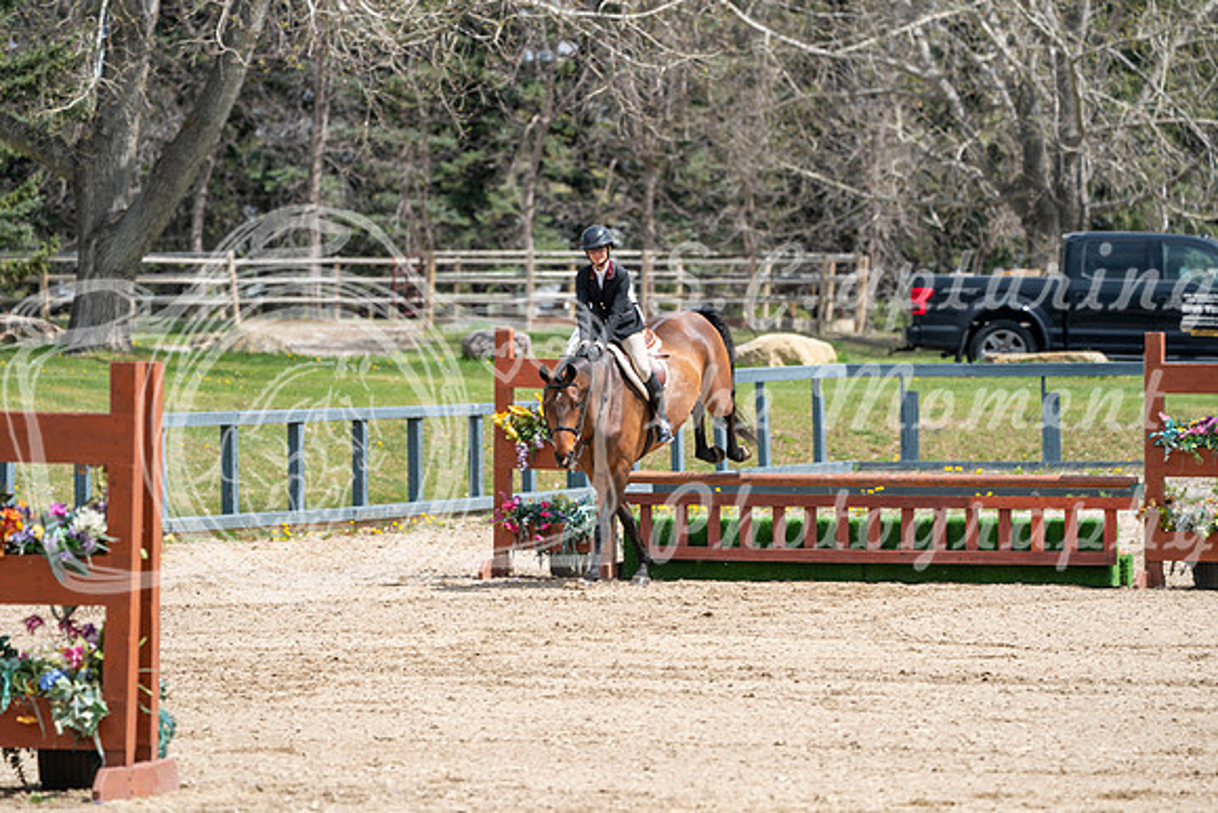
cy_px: 406
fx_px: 9069
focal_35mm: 268
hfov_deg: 7.7
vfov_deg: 5.1
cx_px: 609
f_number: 5.6
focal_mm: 268
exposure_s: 1/400
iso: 100
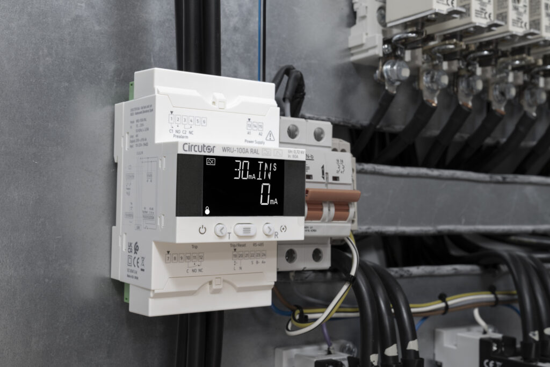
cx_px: 275
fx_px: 672
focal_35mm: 44
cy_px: 184
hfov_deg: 44.5
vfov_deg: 30.5
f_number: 14
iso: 50
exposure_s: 5
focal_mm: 44
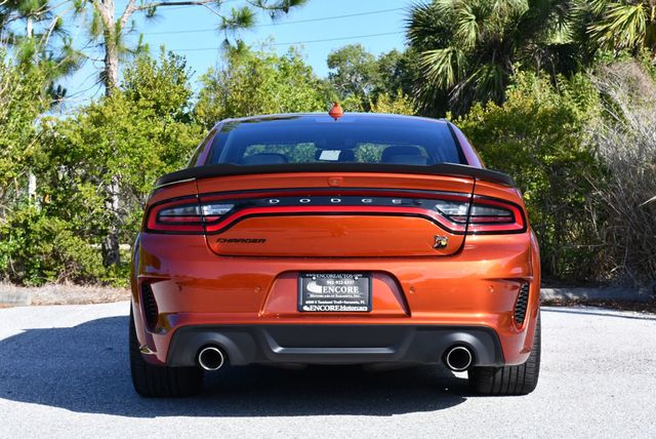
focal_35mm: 72
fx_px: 1313
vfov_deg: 19.0
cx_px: 328
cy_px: 220
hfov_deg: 28.0
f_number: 8
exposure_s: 1/250
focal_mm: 36
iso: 200
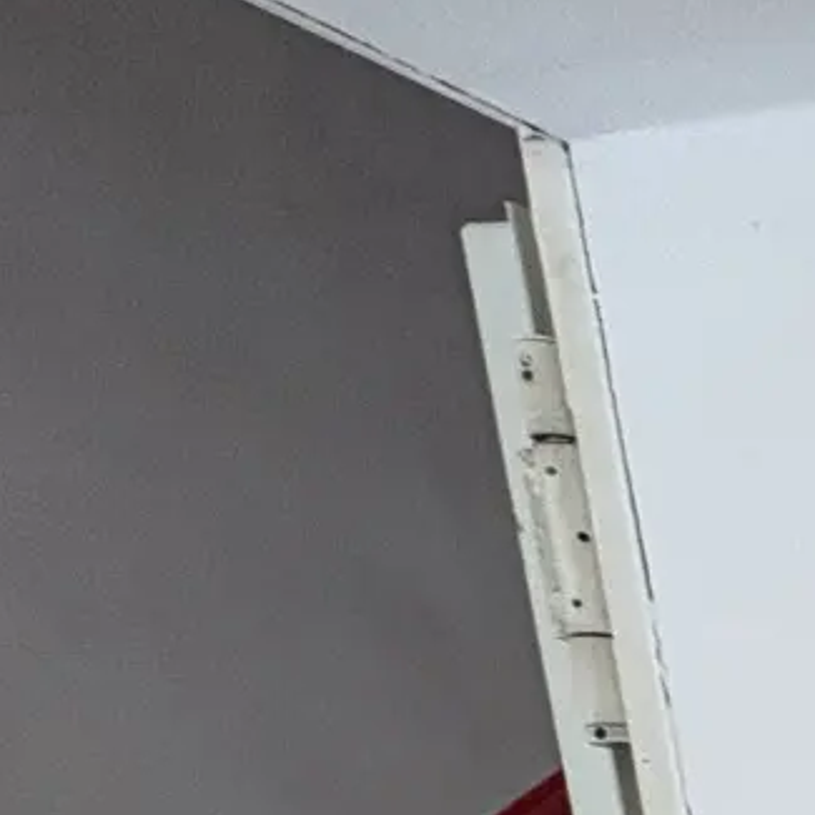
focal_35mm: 73
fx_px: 1945
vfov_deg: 18.7
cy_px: 1442
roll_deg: +1.8
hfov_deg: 12.6
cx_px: 2267
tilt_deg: -9.8
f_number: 2.2
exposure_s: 1/50
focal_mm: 2.22
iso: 200
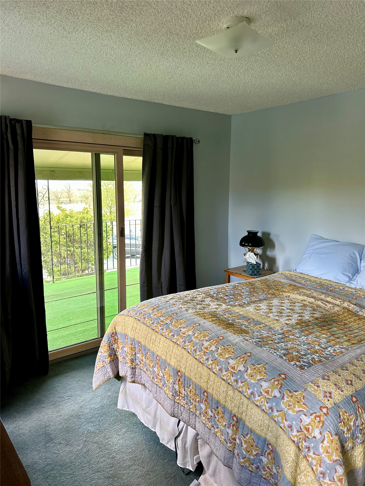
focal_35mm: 26
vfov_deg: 67.3
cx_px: 182
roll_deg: -0.1
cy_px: 243
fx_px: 366
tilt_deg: -8.3
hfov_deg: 53.1
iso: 125
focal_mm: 5.7
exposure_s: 1/108
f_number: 1.5
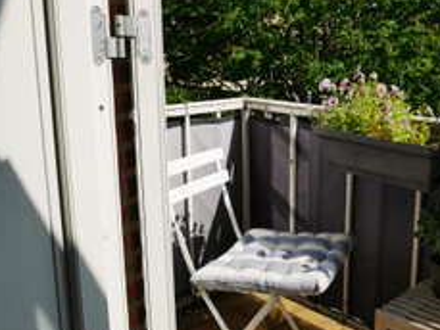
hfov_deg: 46.5
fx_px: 496
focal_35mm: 39
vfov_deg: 36.7
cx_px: 317
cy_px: 136
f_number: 8
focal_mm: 12
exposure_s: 1/640
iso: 200
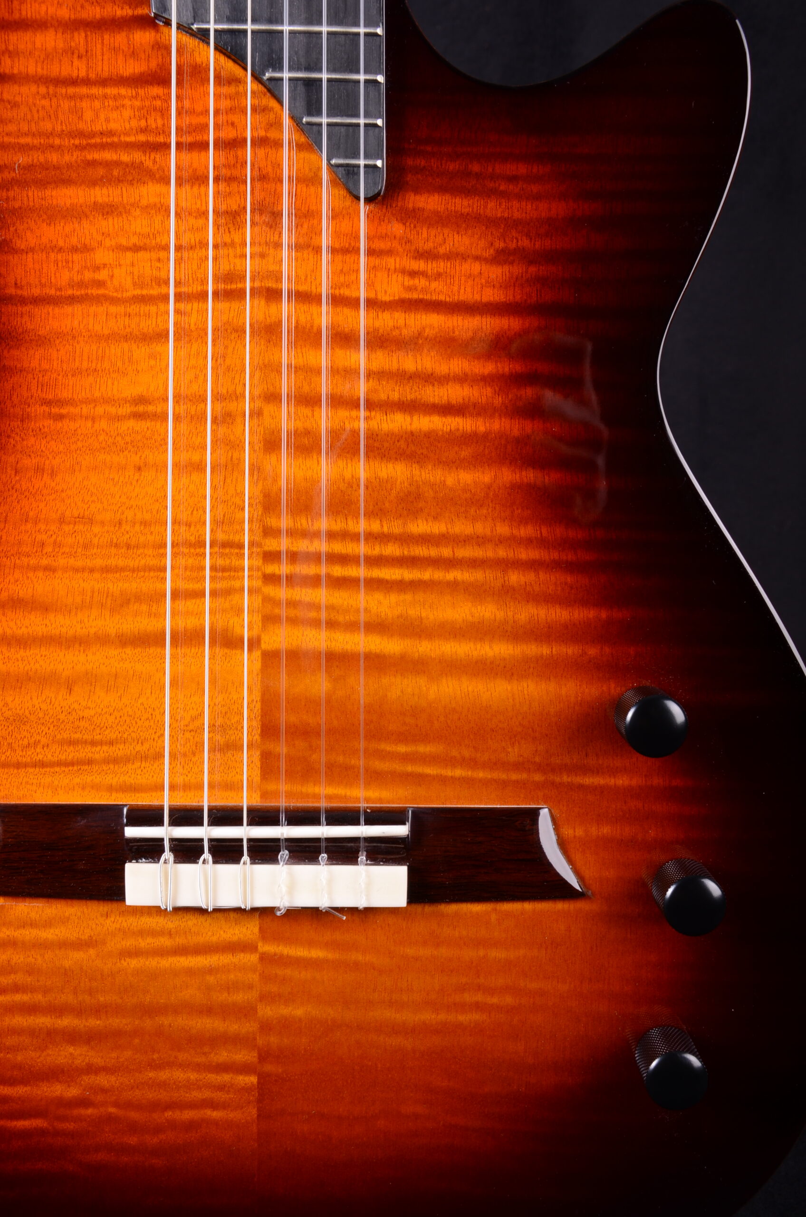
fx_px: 1518
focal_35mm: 45
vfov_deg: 43.7
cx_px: 403
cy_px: 608
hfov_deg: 29.7
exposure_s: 1/200
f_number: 11
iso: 200
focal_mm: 30
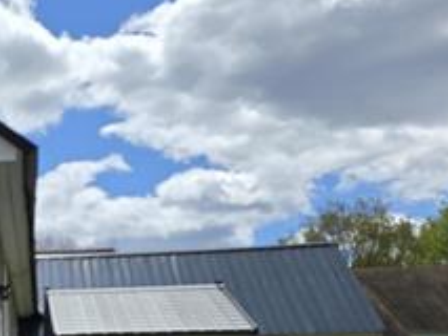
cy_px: 332
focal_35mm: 69
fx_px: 894
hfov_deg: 23.2
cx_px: -206
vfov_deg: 20.7
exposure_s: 1/1276
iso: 12
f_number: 1.7
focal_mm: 6.3
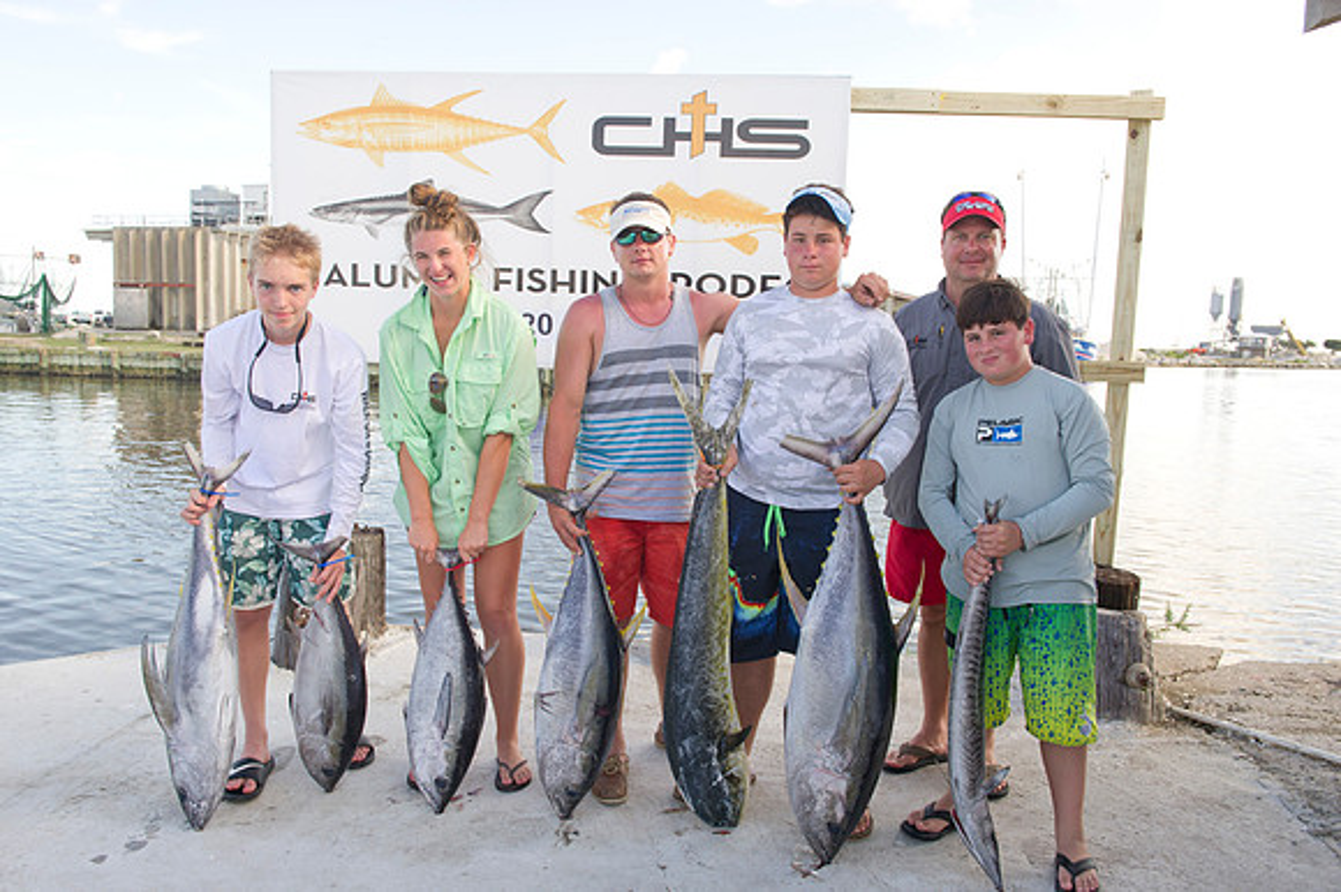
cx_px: 670
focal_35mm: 28
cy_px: 446
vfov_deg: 46.4
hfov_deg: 65.5
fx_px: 1042
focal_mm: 28
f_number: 8
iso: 400
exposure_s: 1/200
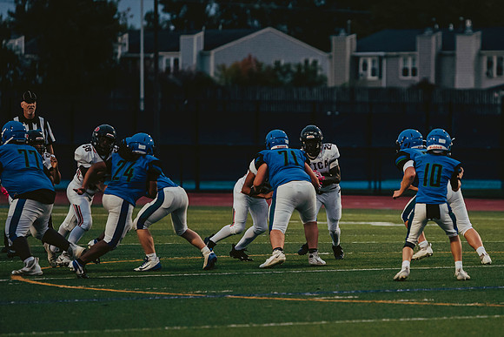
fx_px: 4279
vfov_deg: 4.5
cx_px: 381
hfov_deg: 6.7
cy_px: 168
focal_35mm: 306
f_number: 2.8
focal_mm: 200
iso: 2000
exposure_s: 1/1250
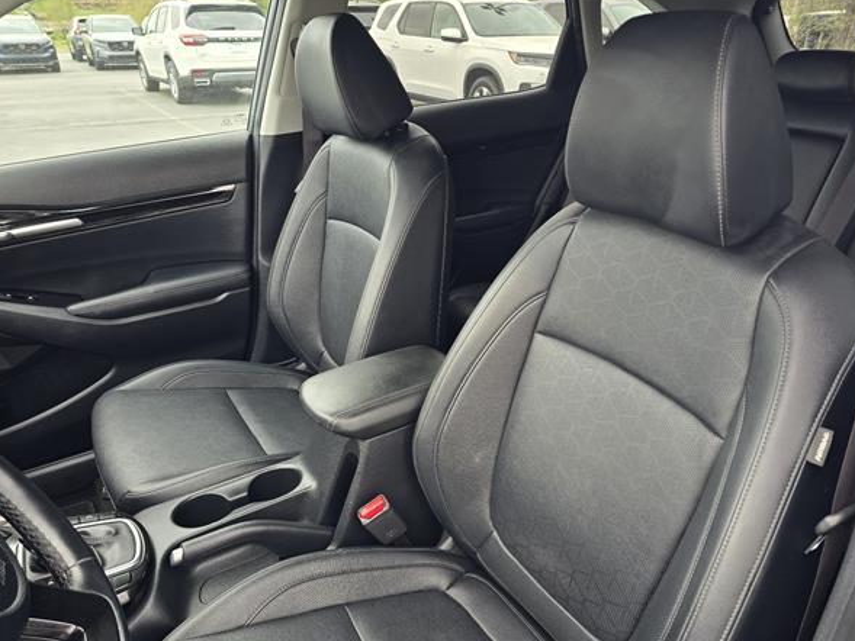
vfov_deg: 54.9
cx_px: 453
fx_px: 618
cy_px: 339
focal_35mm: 25
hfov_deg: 69.3
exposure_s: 1/182
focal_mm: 6.3
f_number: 1.7
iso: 64
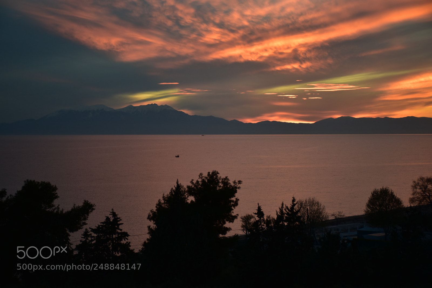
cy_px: 144
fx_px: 900
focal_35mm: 75
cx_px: 216
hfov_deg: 27.0
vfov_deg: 18.2
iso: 200
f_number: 4.8
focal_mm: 50
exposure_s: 1/60
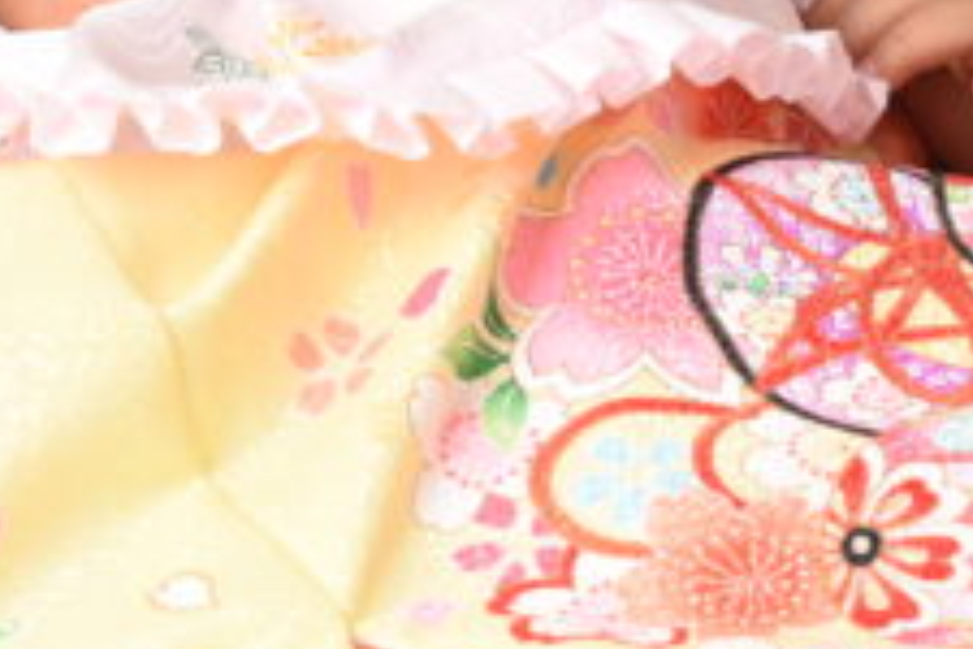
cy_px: -405
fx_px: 10459
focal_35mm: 387
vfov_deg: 3.5
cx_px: 532
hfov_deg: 5.3
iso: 200
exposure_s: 1/100
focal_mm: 85
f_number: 5.6
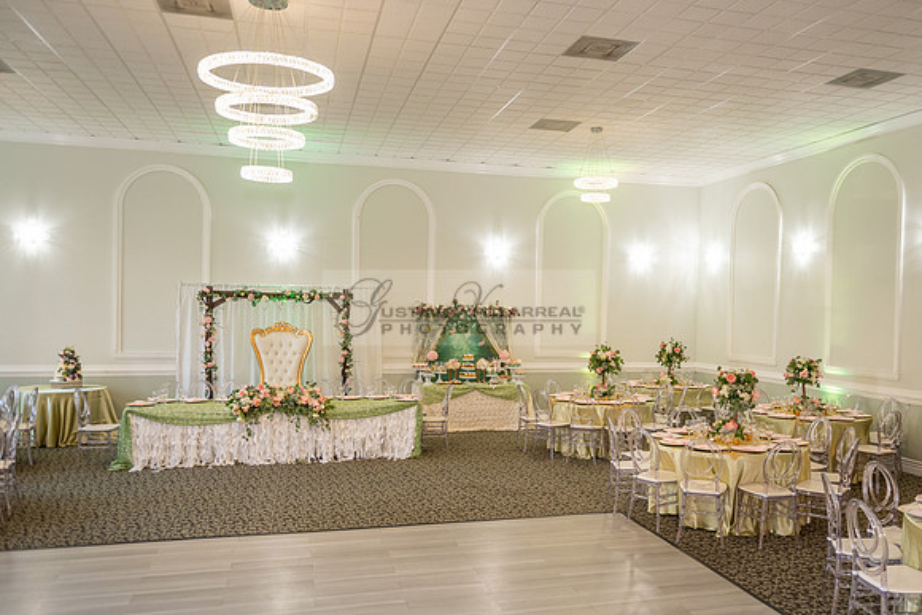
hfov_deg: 61.4
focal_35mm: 30
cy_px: 333
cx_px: 499
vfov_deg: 43.2
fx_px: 776
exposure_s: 1/100
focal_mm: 28
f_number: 2.8
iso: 640
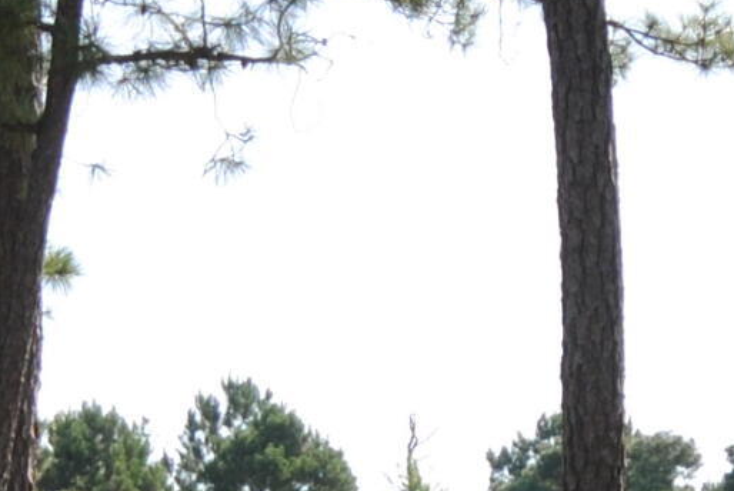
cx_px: 563
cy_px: 728
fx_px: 3572
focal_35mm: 175
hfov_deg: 11.7
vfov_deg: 7.7
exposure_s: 1/200
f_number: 6.3
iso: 100
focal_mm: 20
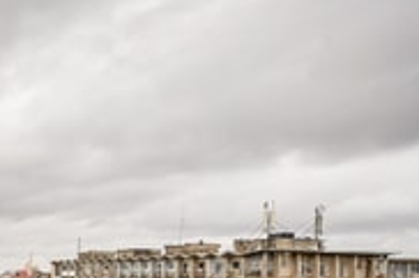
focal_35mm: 39
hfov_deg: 33.6
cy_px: 288
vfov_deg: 31.2
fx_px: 453
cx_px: -143
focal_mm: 14
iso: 125
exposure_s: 1/160
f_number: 5
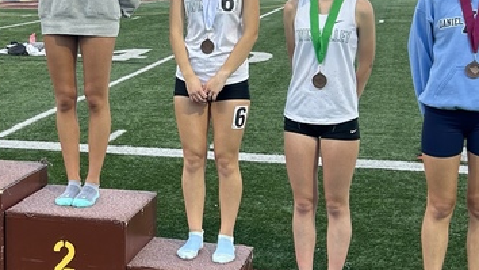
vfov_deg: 14.7
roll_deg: -2.1
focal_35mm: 82
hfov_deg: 25.4
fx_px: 1041
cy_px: 145
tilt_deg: -6.9
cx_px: 91
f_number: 1.5
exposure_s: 1/135
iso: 32
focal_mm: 5.7
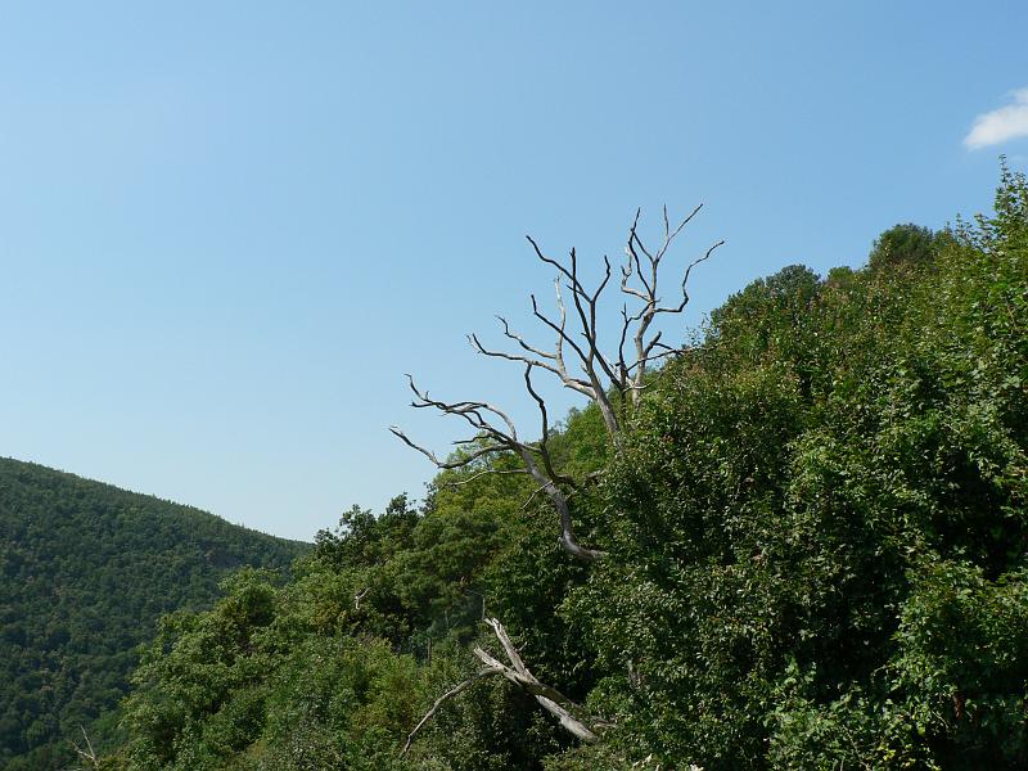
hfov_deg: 51.4
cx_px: 514
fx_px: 1069
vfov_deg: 39.7
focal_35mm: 36
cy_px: 386
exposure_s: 1/400
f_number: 5.6
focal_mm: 6
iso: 80
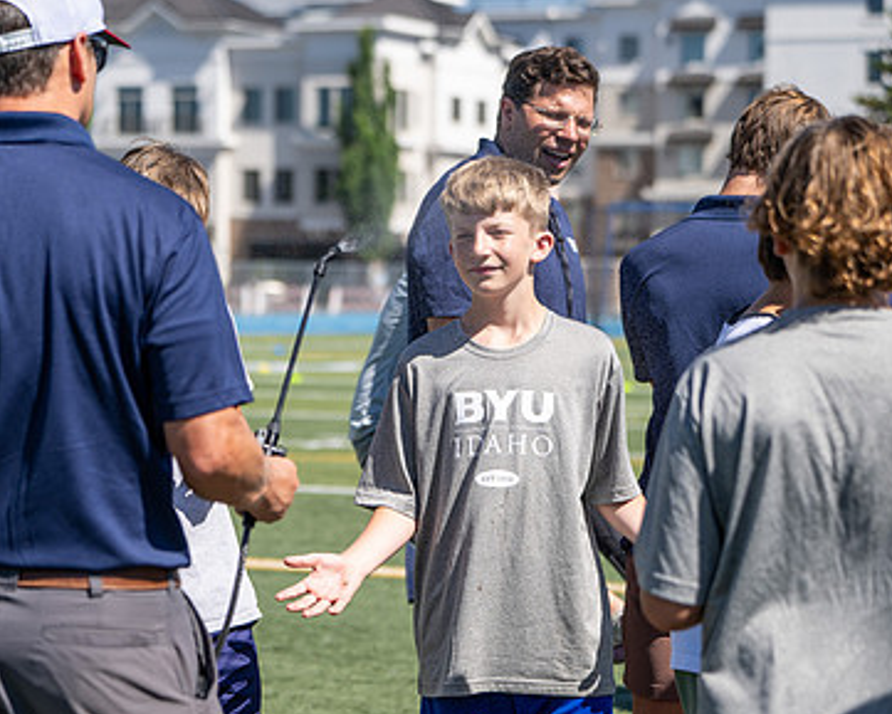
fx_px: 3010
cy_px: 380
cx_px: 313
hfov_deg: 16.8
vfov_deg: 13.5
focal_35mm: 114
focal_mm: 73
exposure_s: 1/800
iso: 50
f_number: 3.2
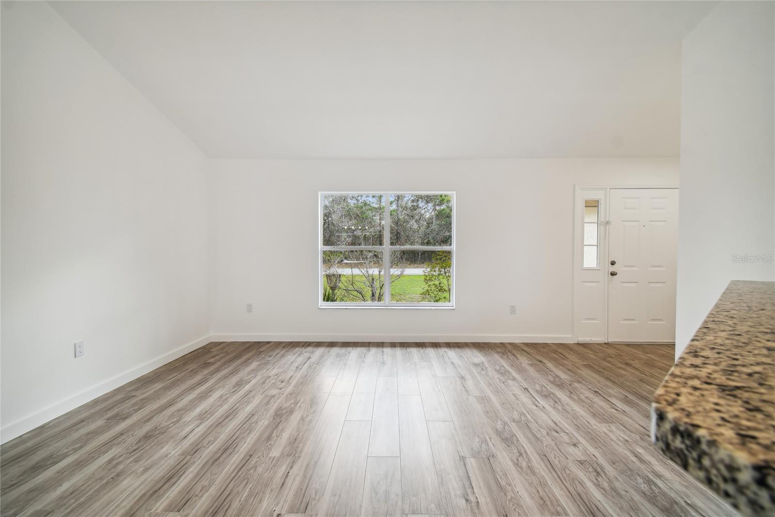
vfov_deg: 77.3
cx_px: 388
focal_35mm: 15
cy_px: 258
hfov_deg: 100.4
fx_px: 323
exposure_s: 1/6
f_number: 7.1
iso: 100
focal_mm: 10
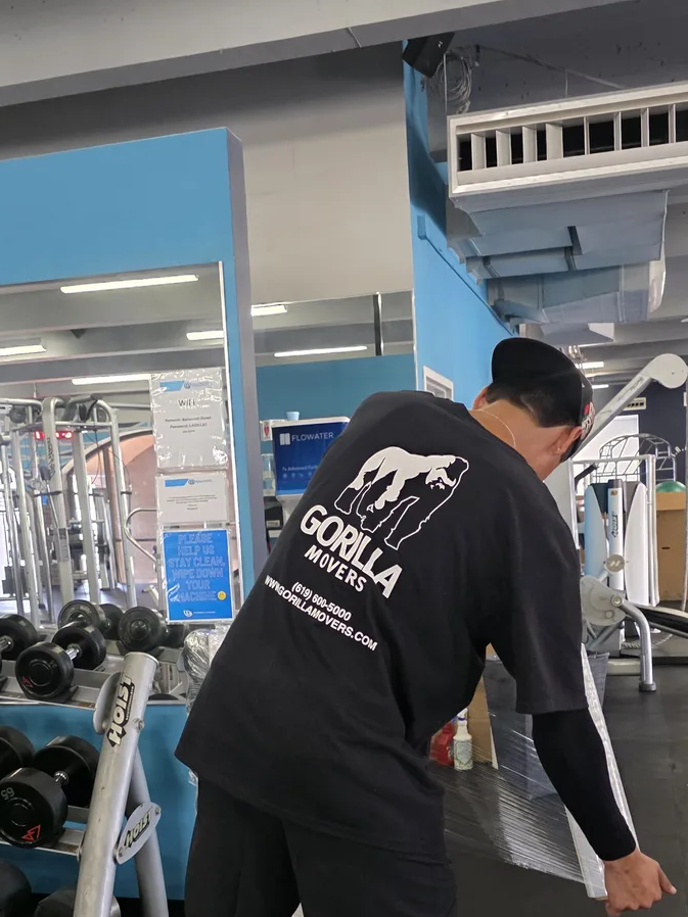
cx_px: 353
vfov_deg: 44.9
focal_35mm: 41
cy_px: 630
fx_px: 1087
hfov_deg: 35.1
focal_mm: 6.3
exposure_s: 1/120
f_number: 1.7
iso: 1250
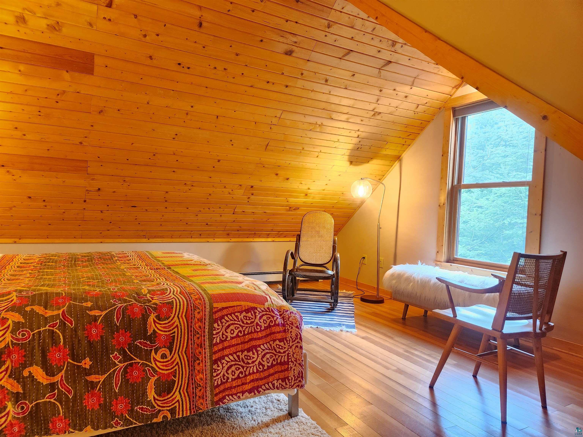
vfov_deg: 58.9
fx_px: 387
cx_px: 292
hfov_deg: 73.9
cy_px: 218
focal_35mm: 23
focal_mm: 5.4
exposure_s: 1/40
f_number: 1.8
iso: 640
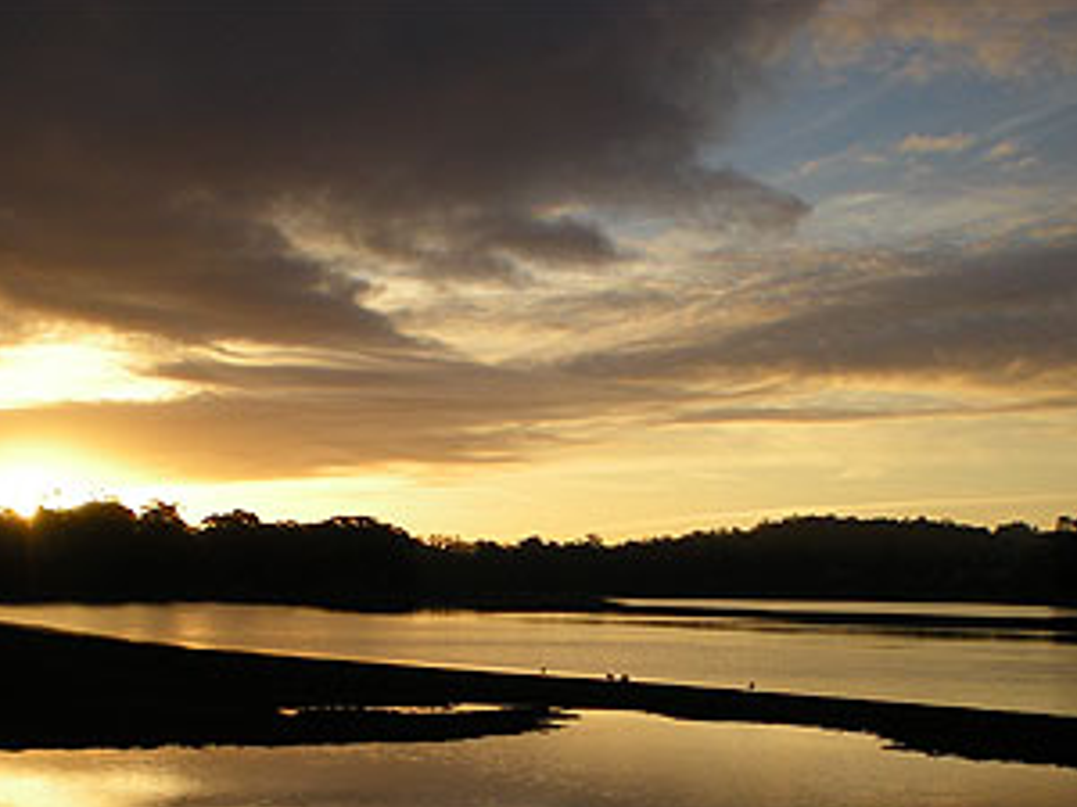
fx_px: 1773
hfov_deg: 33.8
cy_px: 595
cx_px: 535
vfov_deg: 25.4
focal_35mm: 57
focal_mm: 6.3
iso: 64
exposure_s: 1/330
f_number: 4.6
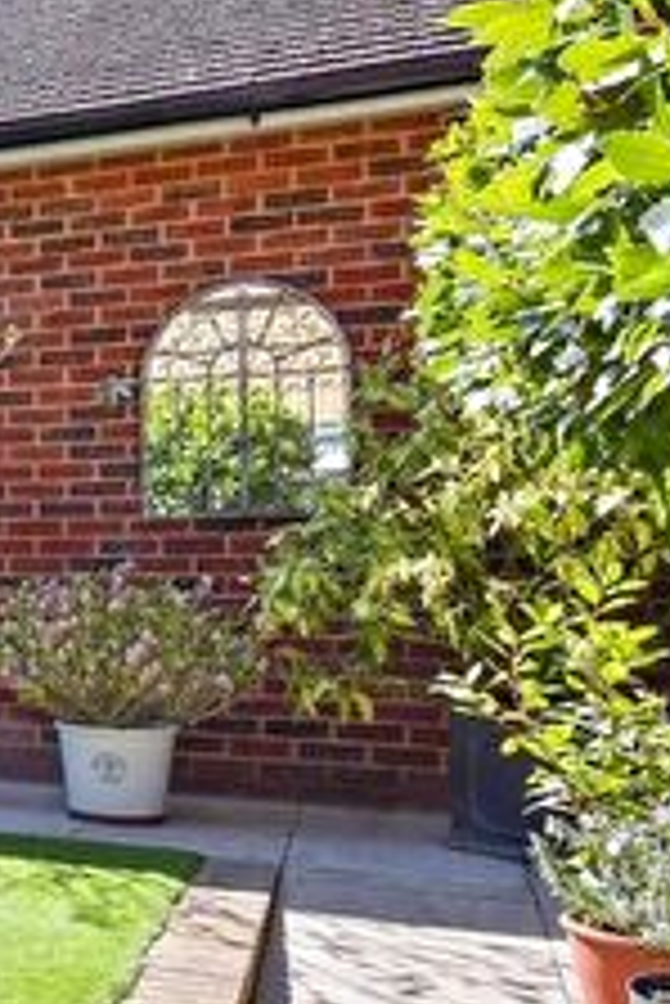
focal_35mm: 47
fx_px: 1310
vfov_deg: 41.8
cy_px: 547
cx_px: -567
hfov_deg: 20.0
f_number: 8
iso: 320
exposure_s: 1/500
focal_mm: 10
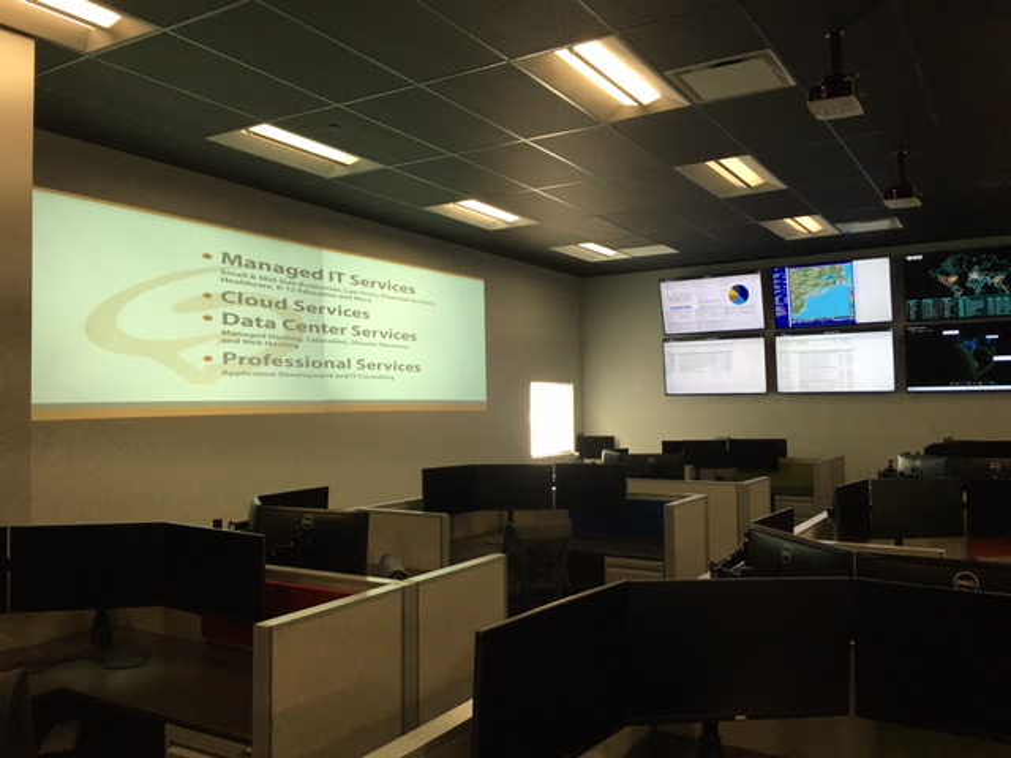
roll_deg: +0.8
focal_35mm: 29
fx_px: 847
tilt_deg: +0.6
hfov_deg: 61.7
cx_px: 506
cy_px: 379
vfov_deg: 48.2
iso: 40
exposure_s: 1/30
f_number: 2.2
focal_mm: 4.15
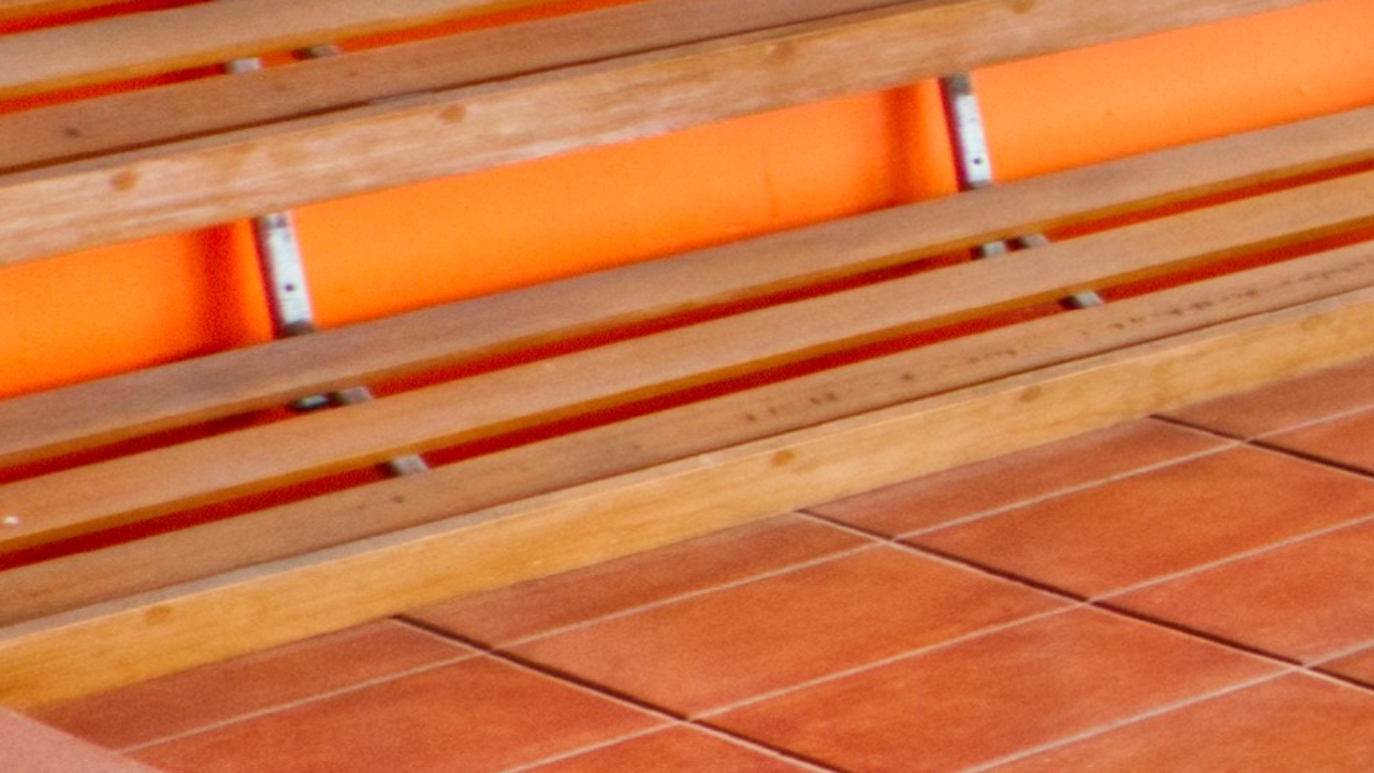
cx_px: 4504
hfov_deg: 10.2
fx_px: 4592
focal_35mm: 126
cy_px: -26
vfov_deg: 9.6
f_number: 9
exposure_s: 1/60
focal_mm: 16
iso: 2500
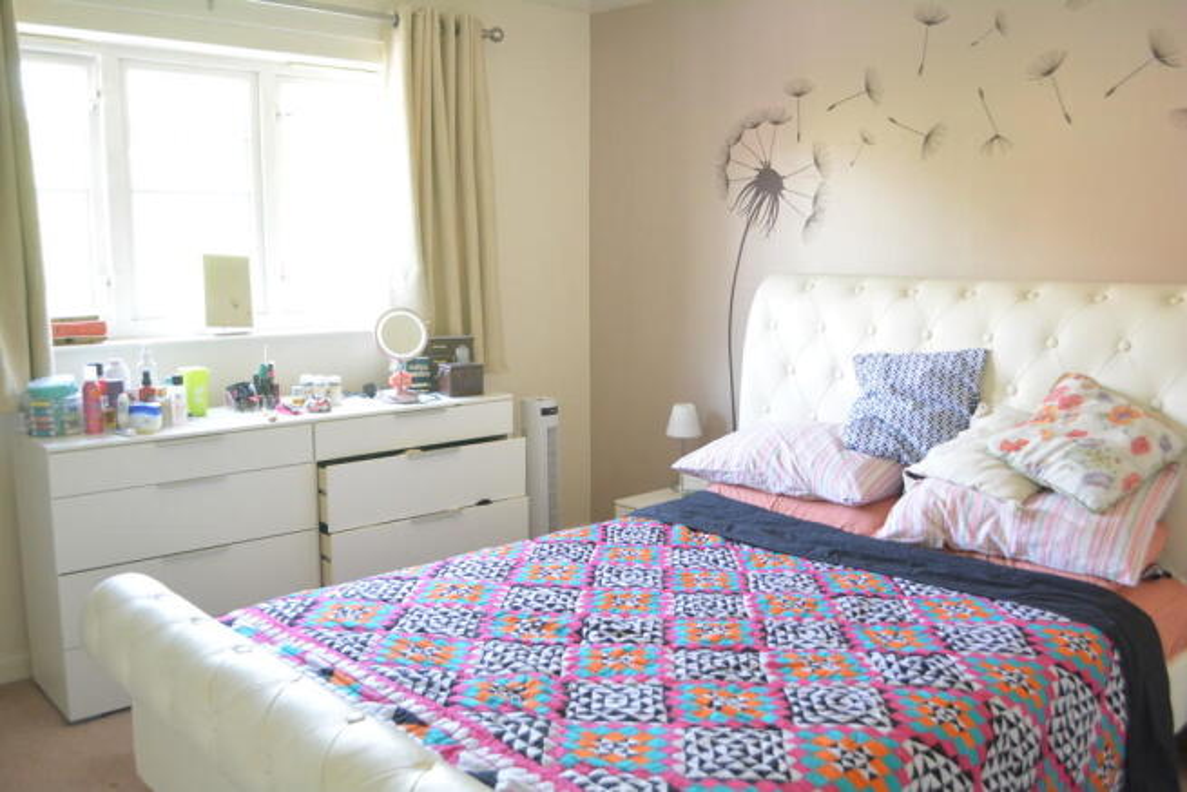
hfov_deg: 61.9
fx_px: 989
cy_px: 396
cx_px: 594
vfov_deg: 43.6
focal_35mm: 30
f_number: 3.8
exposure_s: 1/30
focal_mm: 20
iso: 1600
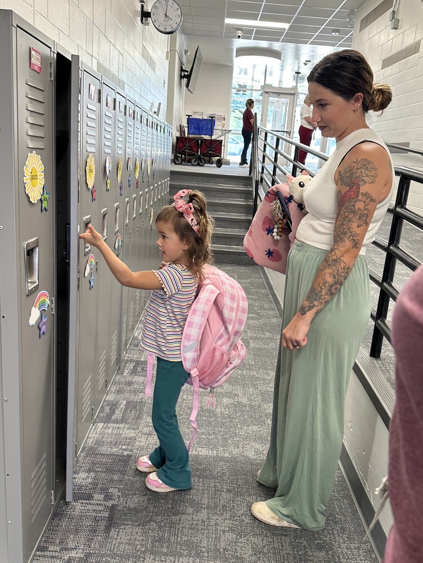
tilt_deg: -14.0
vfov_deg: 71.6
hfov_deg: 56.8
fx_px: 391
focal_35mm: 24
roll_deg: -5.4
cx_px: 212
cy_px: 282
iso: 125
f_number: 1.78
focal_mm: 6.86
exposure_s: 1/60
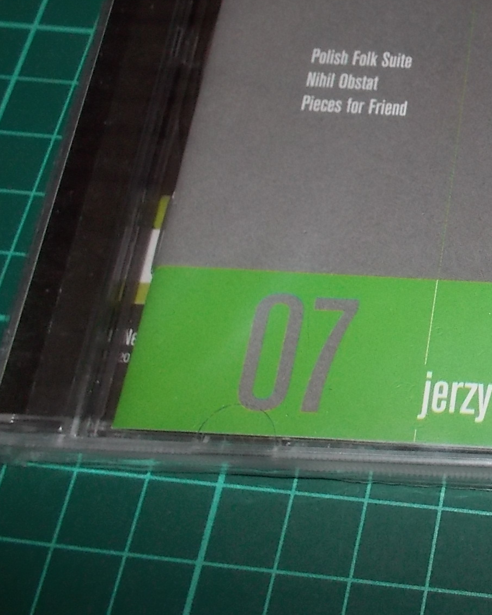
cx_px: 579
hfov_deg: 24.4
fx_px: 1037
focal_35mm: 57
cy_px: 173
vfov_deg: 32.5
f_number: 3.3
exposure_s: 1/30
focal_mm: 4.1
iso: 200
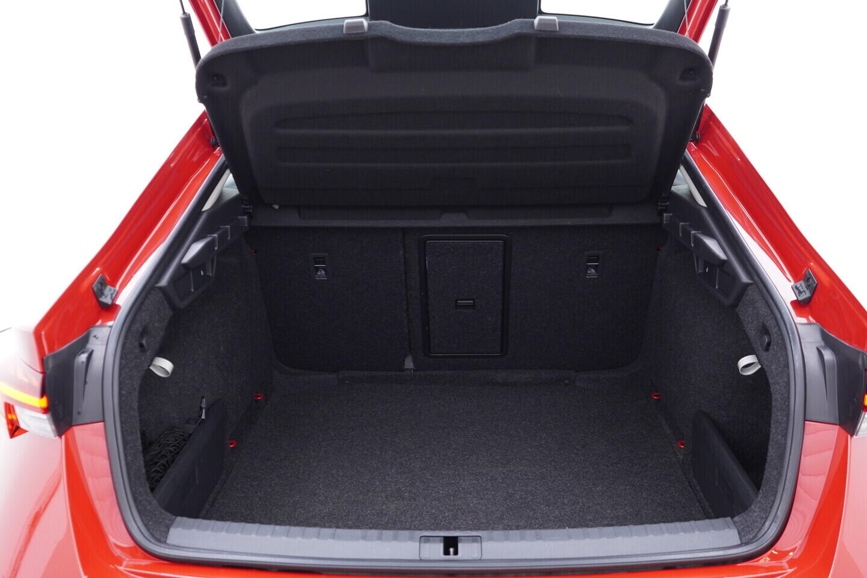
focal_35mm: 36
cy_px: 289
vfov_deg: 36.9
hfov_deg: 53.1
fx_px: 867
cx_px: 434
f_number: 2.8
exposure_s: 1/40
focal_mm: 24
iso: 400
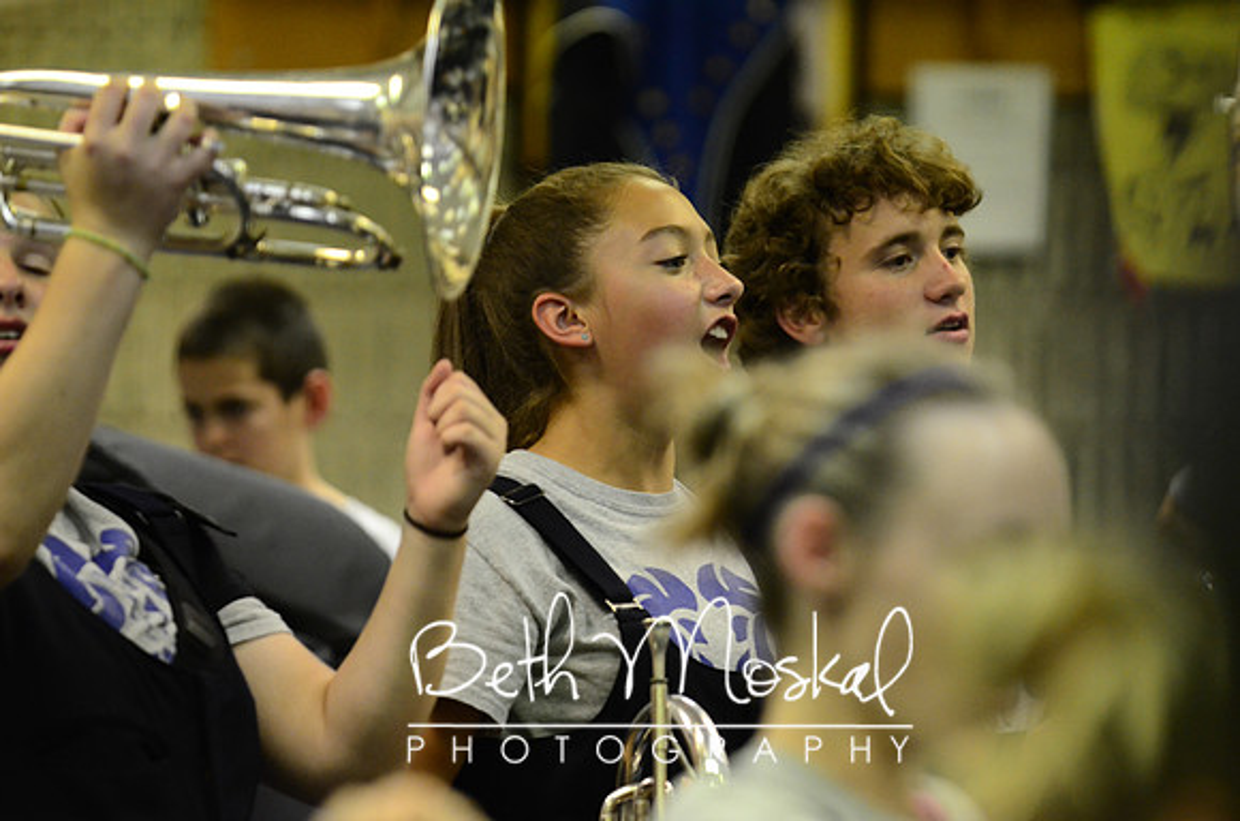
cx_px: 620
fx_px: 9022
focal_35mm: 262
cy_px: 410
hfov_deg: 7.9
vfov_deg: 5.2
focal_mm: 175
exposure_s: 1/400
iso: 3200
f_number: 2.8
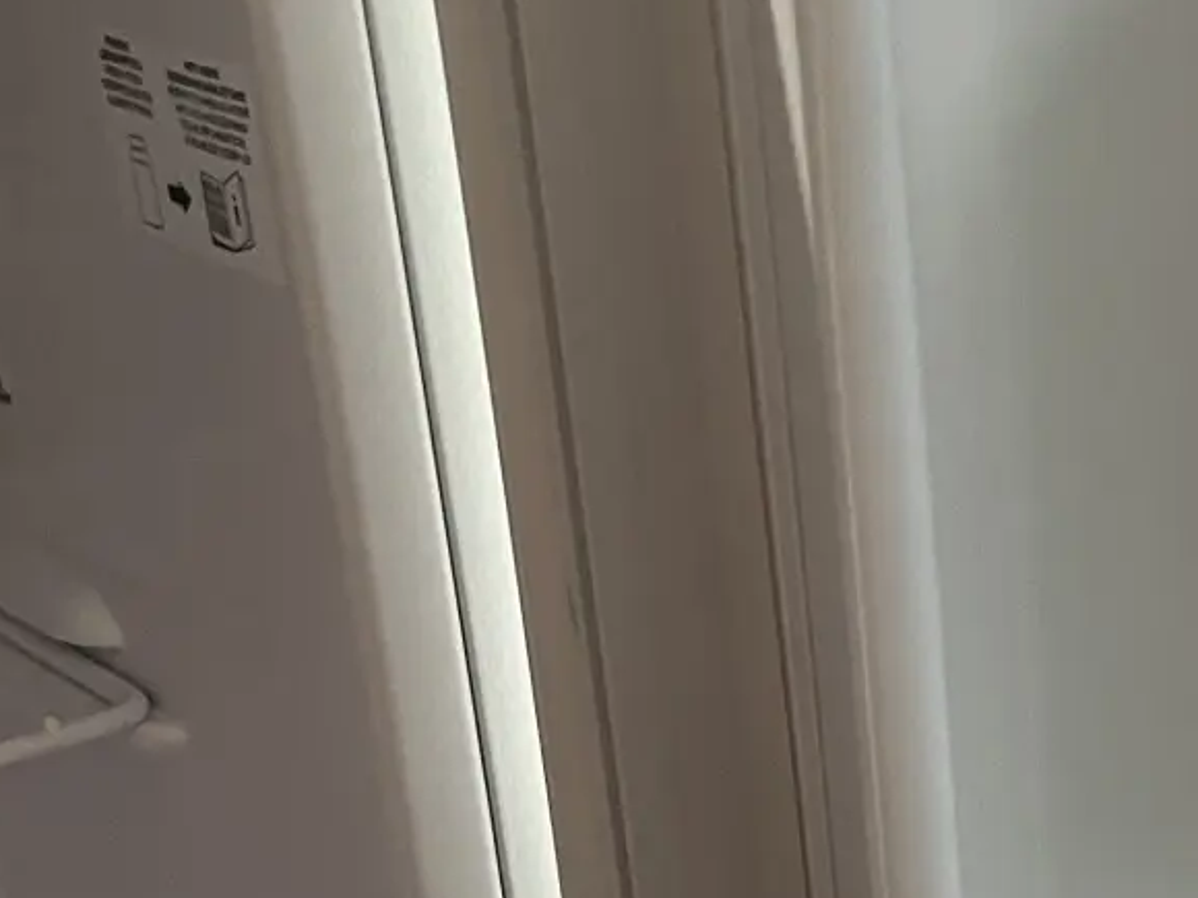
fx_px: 2976
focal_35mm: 86
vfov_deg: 16.9
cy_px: 826
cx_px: 1679
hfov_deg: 20.2
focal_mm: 5.1
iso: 500
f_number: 1.6
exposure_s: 1/50
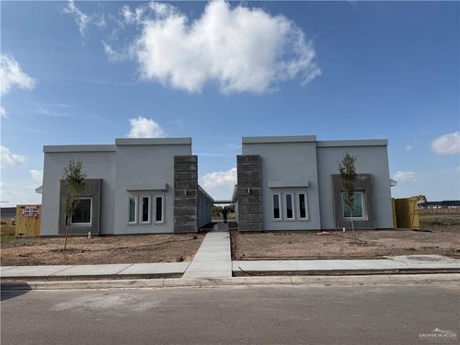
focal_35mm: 24
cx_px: 230
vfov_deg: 56.8
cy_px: 172
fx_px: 319
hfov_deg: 71.6
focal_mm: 6.76
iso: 80
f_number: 1.78
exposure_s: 1/6711
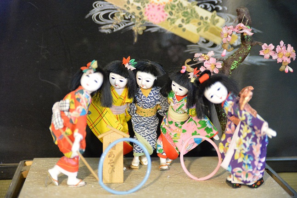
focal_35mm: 98
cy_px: 99
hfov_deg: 20.8
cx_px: 148
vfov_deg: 13.9
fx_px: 808
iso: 12800
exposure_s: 1/80
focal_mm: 98
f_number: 4.5
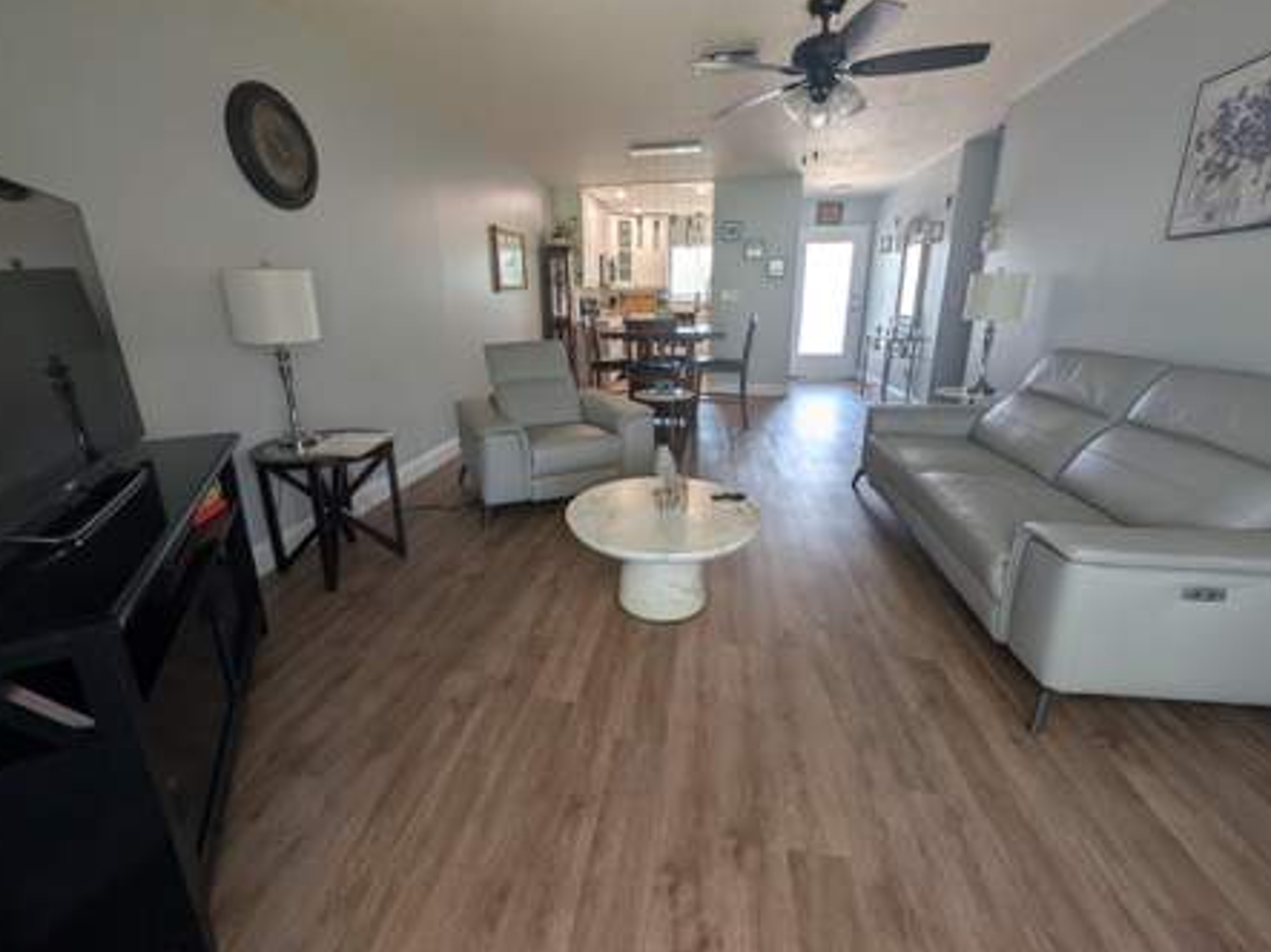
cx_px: 623
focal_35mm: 13
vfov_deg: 89.7
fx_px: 477
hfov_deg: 106.2
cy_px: 439
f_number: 1.7
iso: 48
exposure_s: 1/40
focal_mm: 2.02
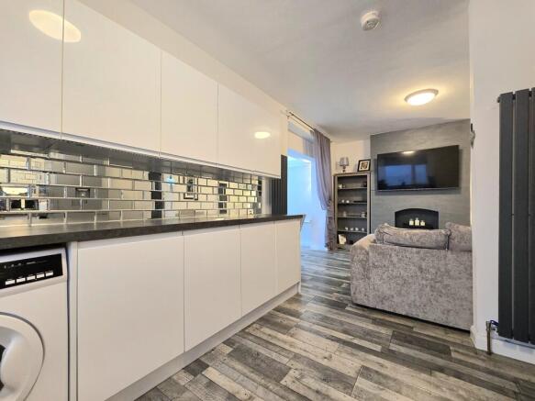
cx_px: 268
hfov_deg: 106.2
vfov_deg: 89.9
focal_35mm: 13
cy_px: 200
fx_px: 201
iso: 200
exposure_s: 1/50.3
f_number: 2.2
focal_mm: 2.2
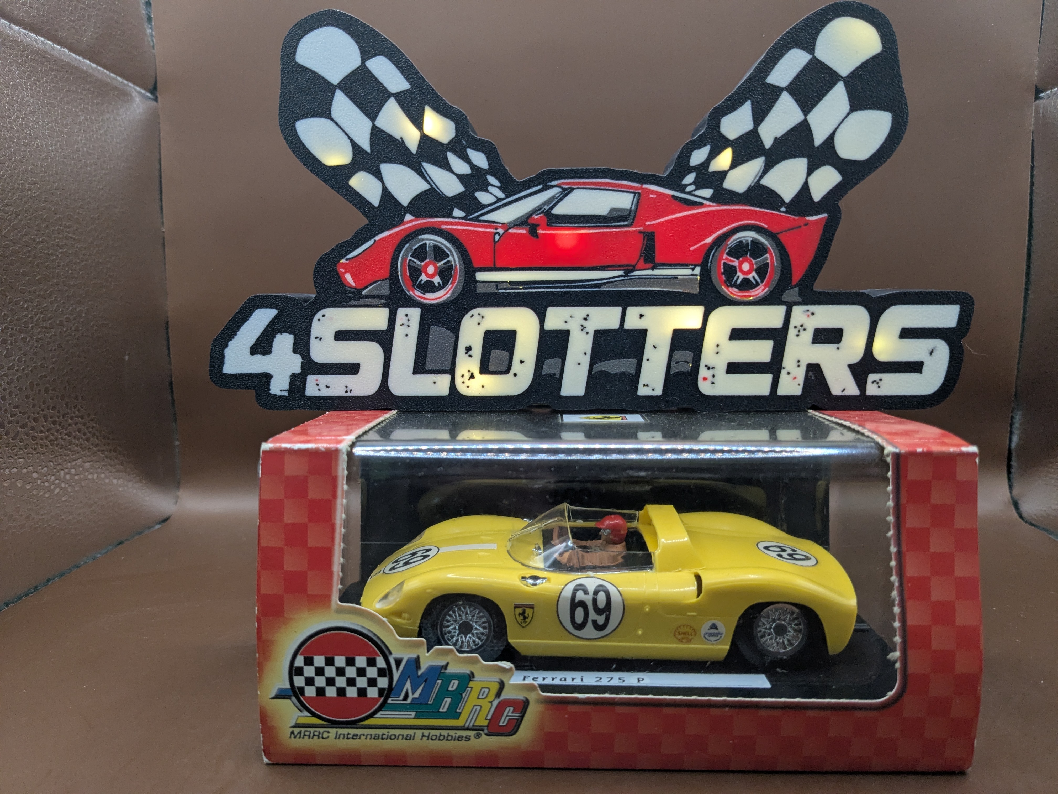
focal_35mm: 27
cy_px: 397
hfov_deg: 65.3
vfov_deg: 51.4
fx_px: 825
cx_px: 529
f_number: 1.73
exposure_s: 1/33.3
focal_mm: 4.38
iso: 140
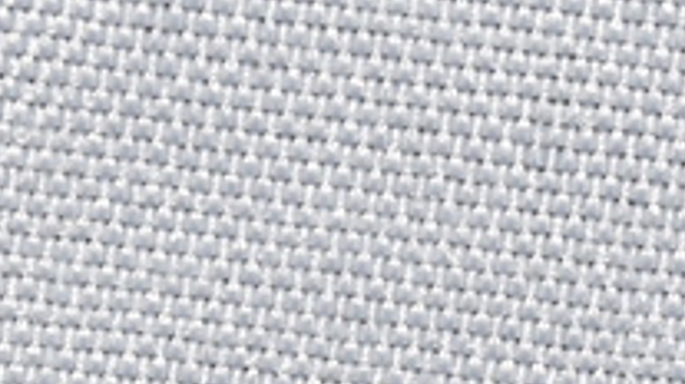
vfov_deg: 1.4
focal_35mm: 891
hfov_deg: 2.4
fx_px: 16169
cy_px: 450
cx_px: 1567
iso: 100
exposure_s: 1/160
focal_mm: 122
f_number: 13
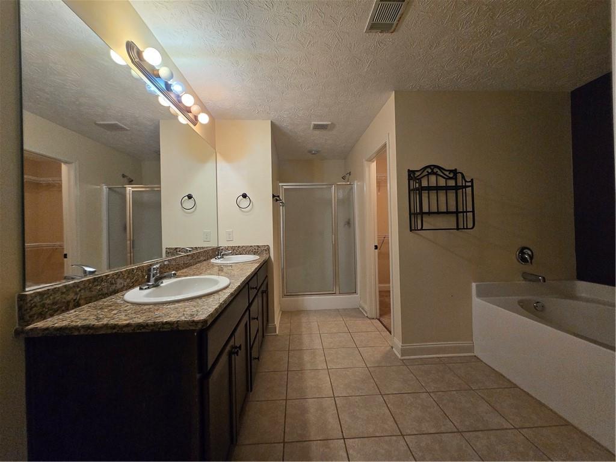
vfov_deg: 89.9
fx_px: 231
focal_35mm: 13
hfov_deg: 106.2
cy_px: 231
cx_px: 308
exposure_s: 1/60
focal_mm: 1.7
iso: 200
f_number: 2.2
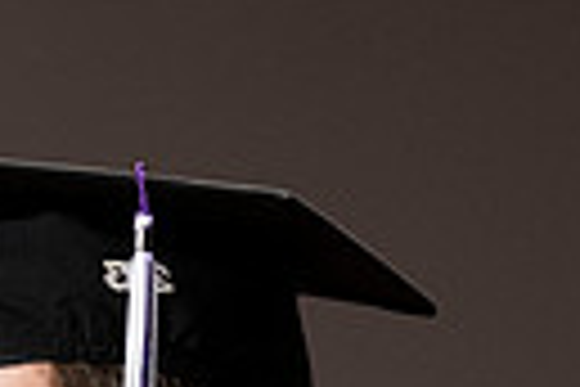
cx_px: -774
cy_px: 1096
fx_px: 12308
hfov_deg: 2.7
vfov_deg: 1.8
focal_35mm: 764
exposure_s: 1/80
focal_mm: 120
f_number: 4
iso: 1000
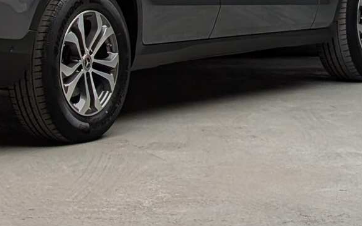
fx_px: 1233
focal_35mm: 125
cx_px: 55
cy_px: -26
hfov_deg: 16.5
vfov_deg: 10.4
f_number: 1.68
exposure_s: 1/301
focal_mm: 6.9
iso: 31
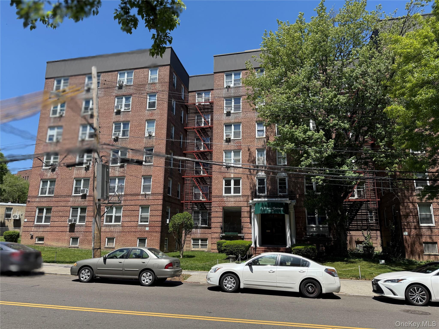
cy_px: 164
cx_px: 220
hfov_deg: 71.6
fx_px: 304
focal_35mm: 24
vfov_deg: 56.8
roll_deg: -1.0
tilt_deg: +13.8
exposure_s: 1/4405
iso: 100
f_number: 1.78
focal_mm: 6.76
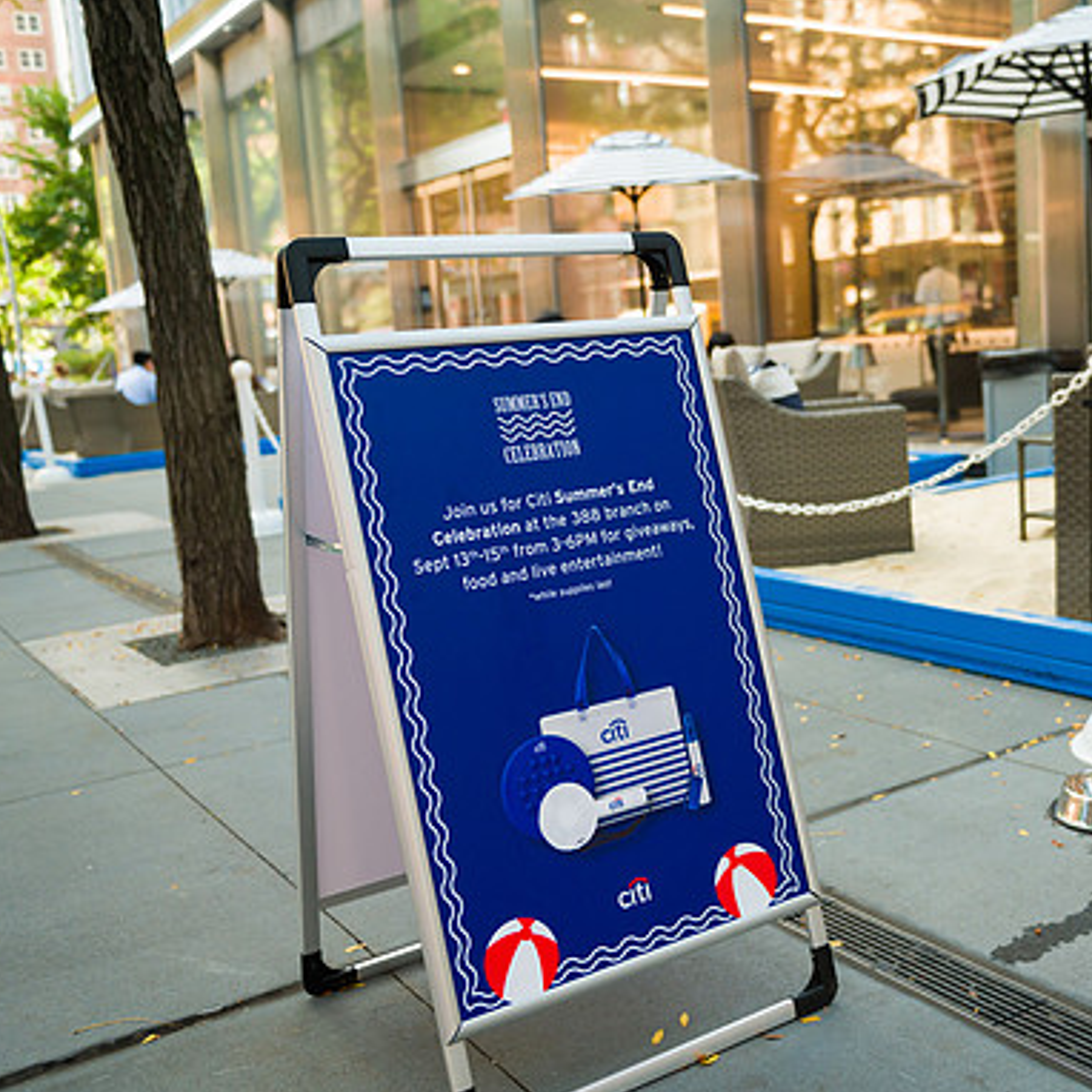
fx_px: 1428
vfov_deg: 41.9
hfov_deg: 41.4
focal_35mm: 40
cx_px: 715
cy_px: 549
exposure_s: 1/640
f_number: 3.2
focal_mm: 31
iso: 800
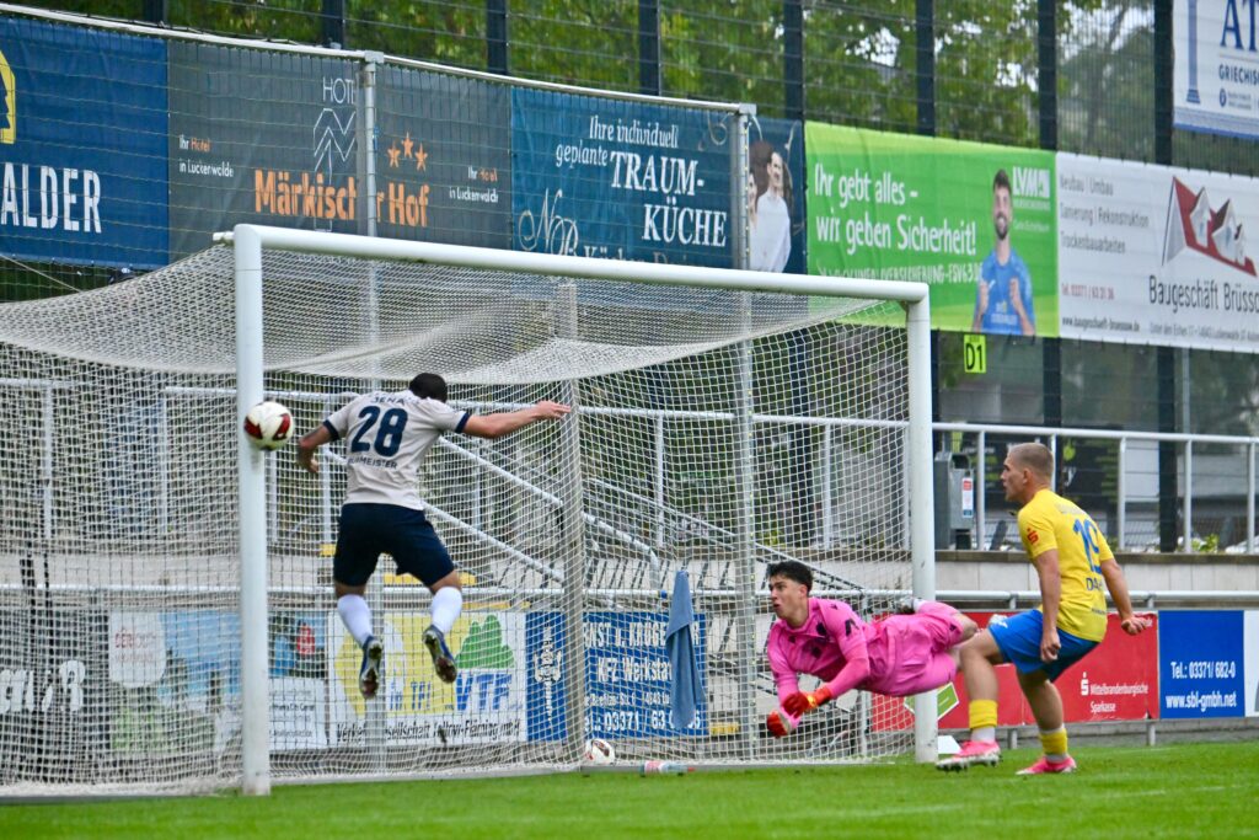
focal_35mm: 230
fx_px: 8044
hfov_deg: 8.9
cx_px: 630
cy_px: 420
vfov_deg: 6.0
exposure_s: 1/1600
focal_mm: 230
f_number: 5.3
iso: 3200
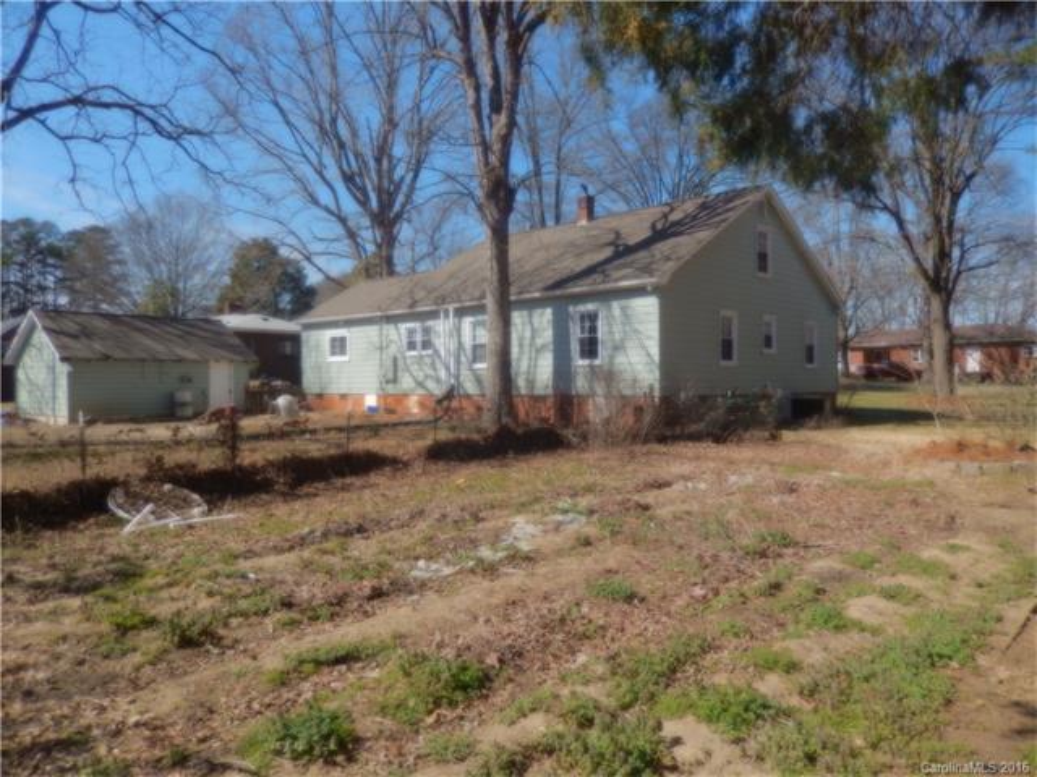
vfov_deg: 54.9
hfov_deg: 69.4
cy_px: 388
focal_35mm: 25
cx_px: 518
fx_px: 749
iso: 125
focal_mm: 4.5
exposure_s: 1/1250
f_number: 3.4
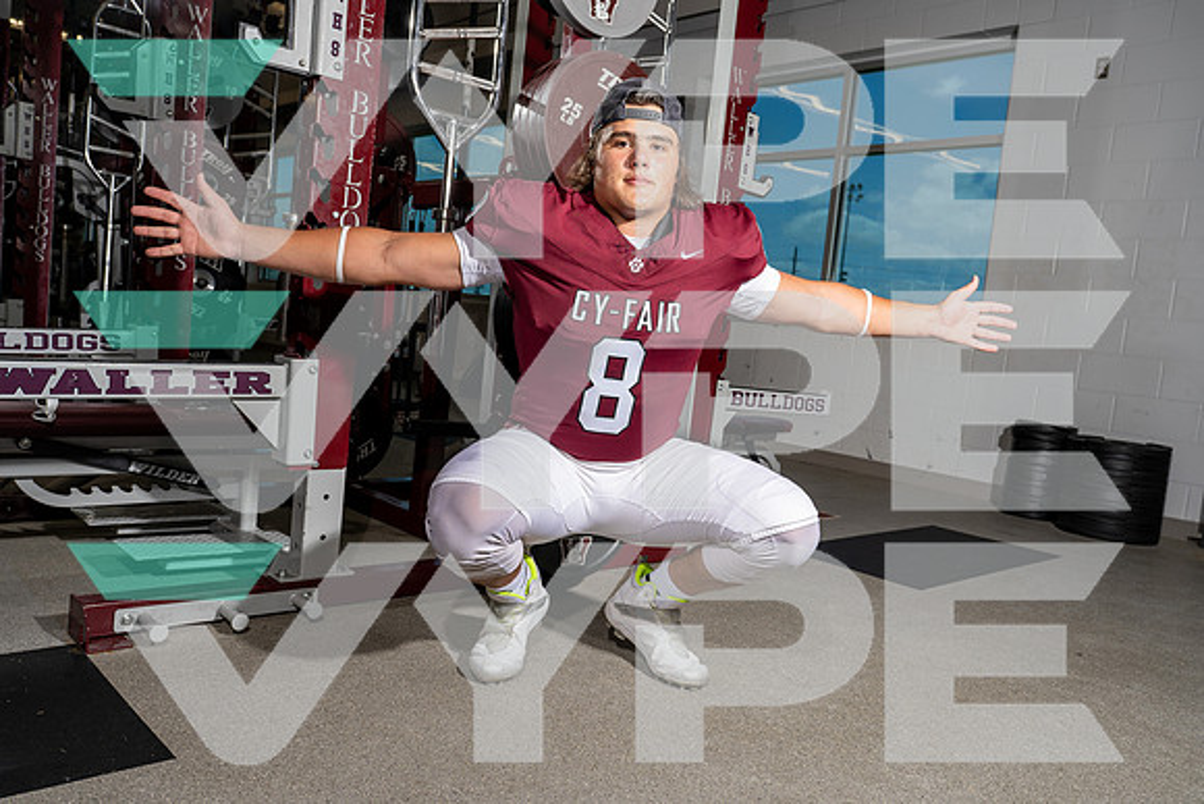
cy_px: 402
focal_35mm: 28
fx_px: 937
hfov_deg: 65.5
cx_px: 602
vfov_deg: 46.4
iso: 200
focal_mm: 28
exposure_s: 1/250
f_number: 5.6
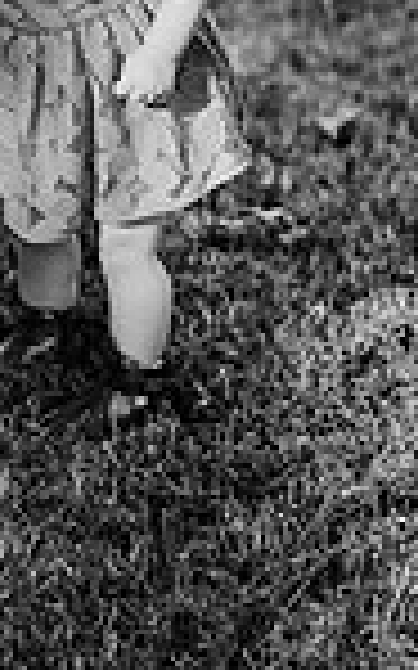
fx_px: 2810
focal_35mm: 154
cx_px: -63
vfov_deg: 13.5
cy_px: 126
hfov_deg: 8.4
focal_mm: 50
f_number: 2
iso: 160
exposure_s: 1/1000
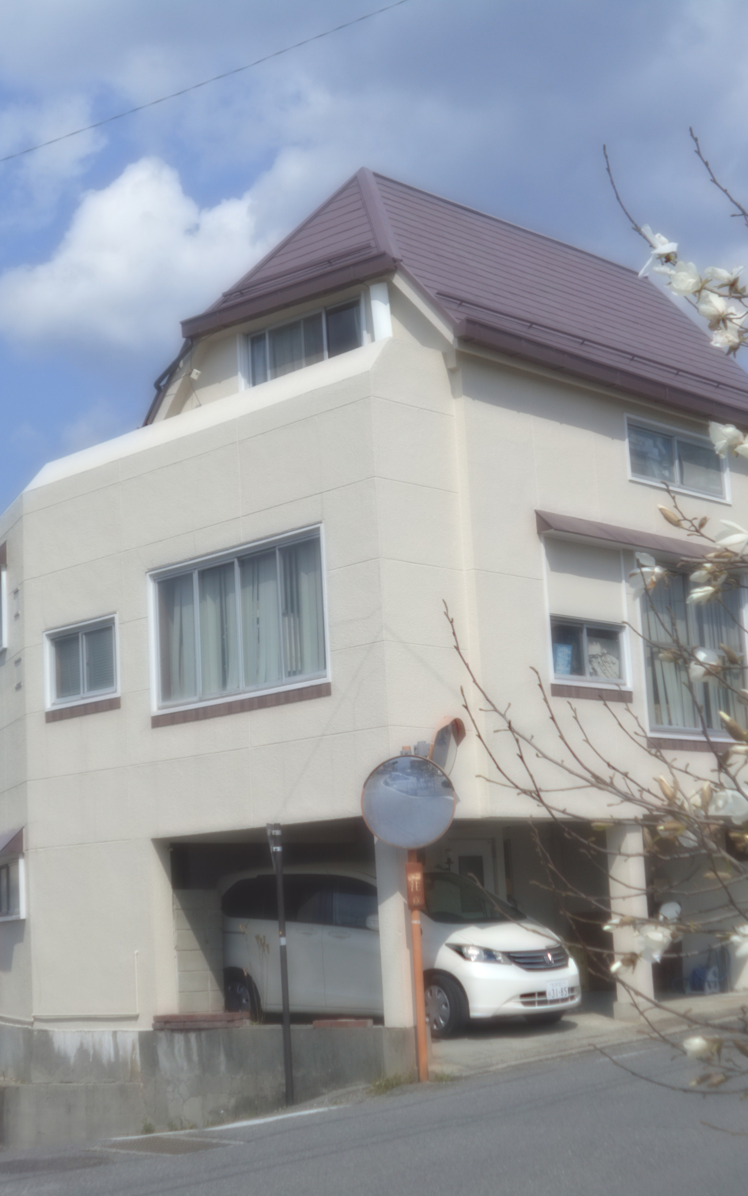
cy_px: 603
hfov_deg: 21.0
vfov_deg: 33.0
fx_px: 2022
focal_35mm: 62
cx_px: 362
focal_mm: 10
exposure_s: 1/1250
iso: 80
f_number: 4.9
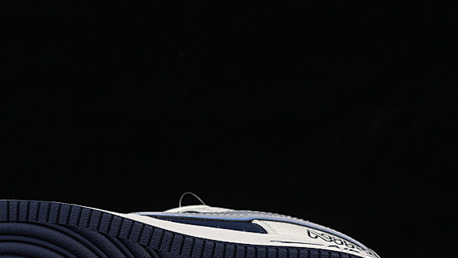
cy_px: 242
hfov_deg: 14.8
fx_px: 1761
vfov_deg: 8.3
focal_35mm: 145
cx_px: 126
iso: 160
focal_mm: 50
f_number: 8
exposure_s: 1/80
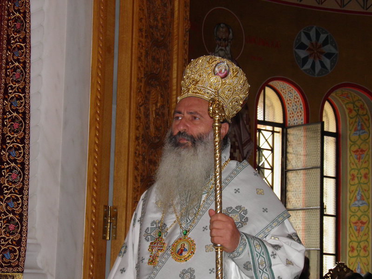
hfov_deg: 19.6
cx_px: 186
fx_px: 1075
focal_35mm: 100
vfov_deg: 14.8
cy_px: 140
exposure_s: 1/125
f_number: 4
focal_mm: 17.1
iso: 125
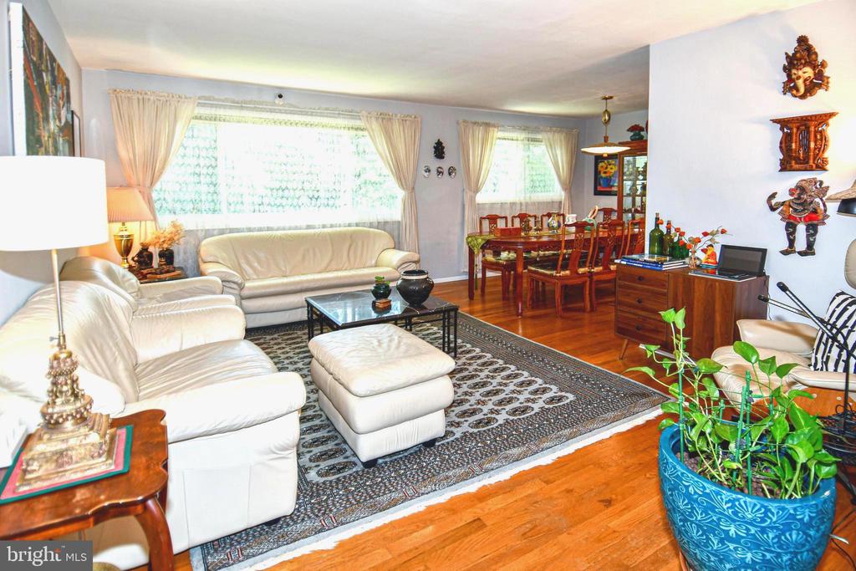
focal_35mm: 18
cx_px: 428
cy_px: 286
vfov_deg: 67.4
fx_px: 428
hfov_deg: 90.0
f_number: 4
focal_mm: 12
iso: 400
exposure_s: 1/60
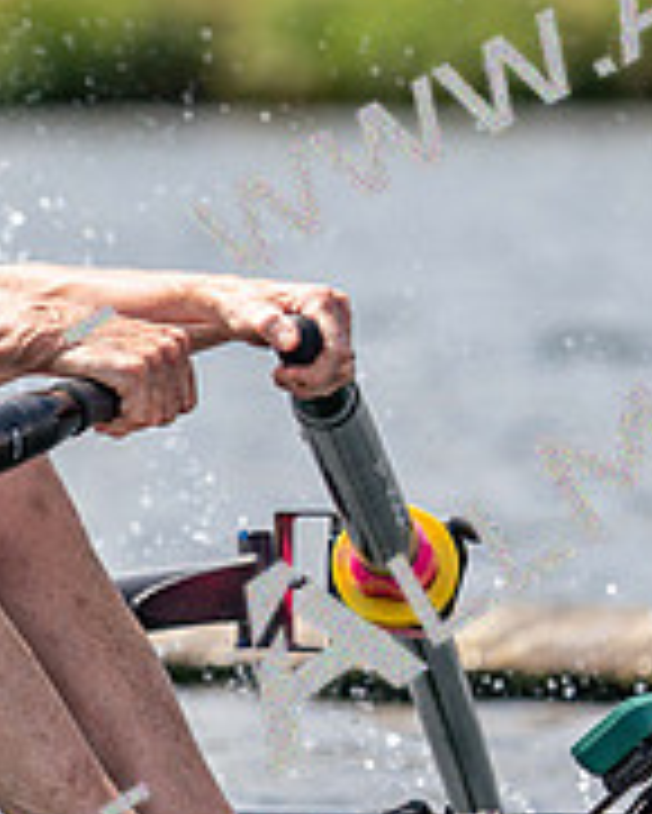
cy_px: 349
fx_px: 27210
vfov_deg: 1.7
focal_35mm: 1129
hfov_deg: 1.4
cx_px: -139
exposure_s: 1/1600
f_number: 6.3
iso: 250
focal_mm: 376
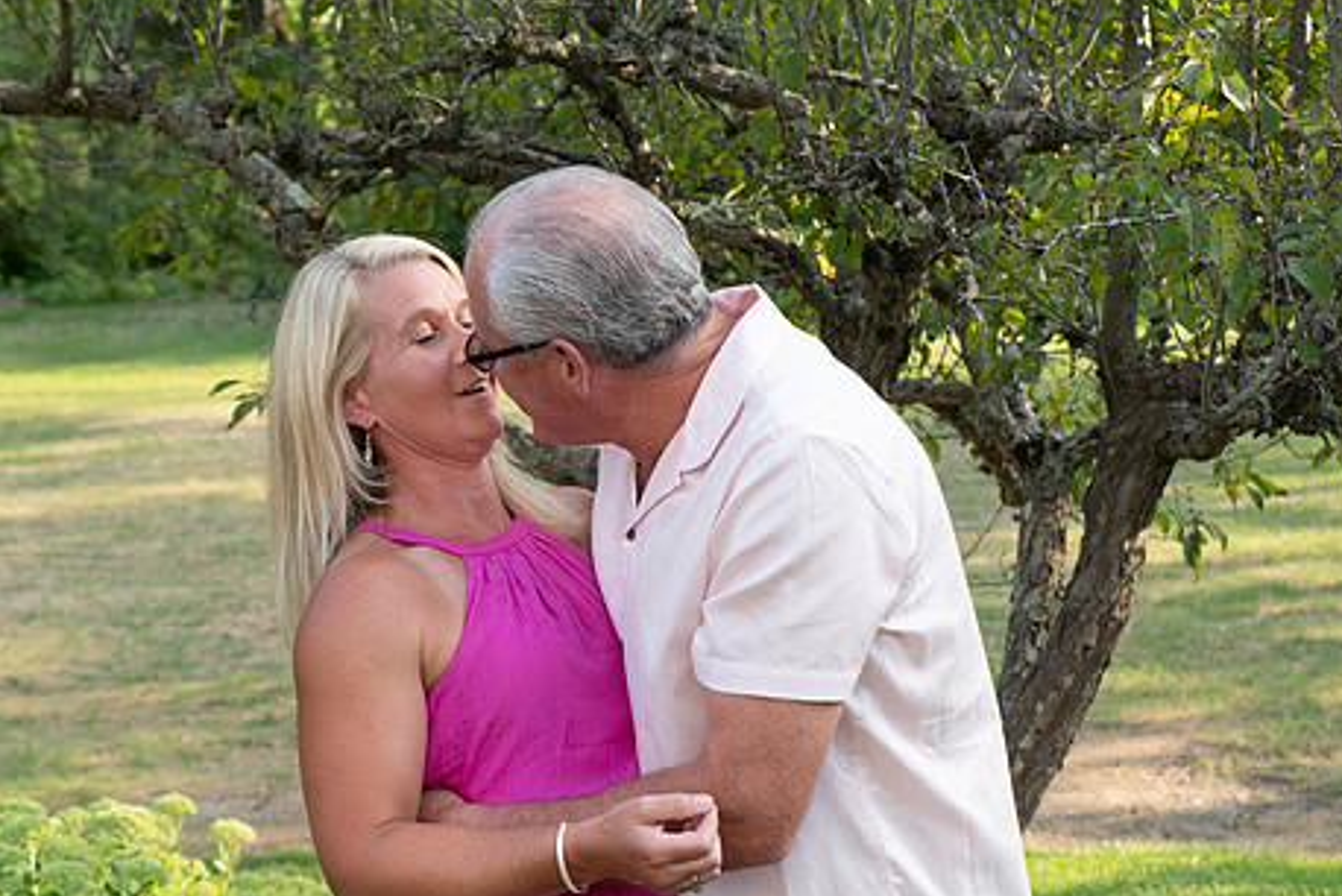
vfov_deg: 14.4
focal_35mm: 95
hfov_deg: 21.4
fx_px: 3543
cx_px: 563
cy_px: 444
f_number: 5.6
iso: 400
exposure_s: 1/125
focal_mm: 50
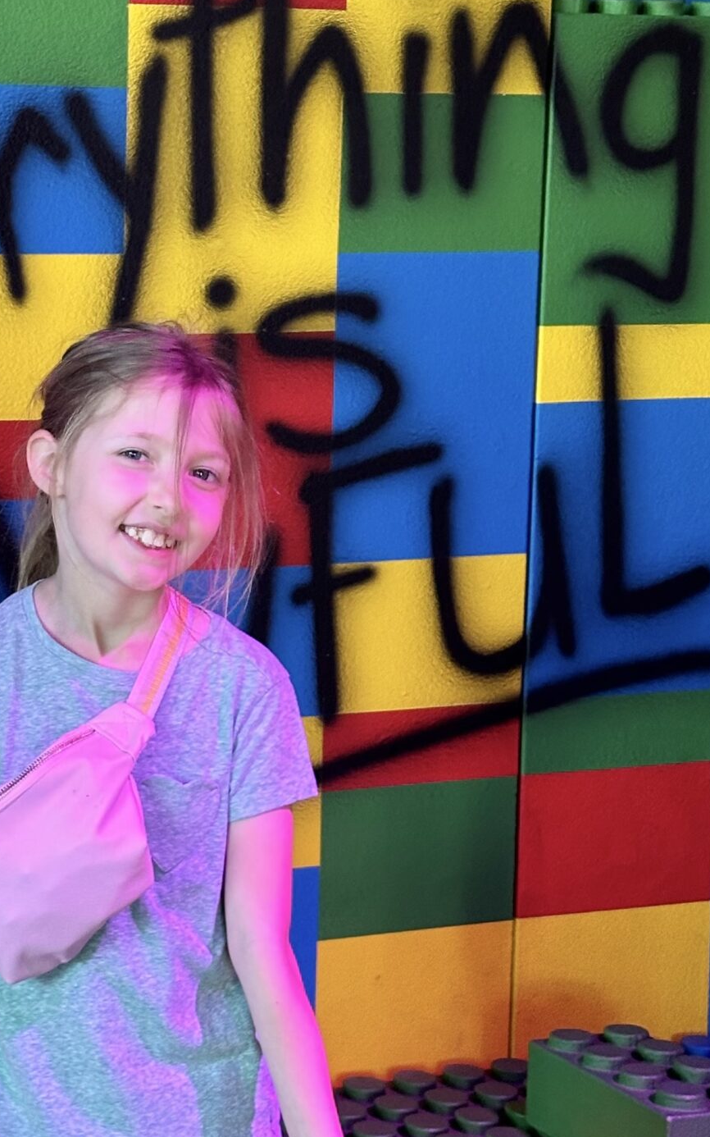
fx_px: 2911
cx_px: 27
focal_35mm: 94
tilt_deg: -7.0
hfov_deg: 13.7
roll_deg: -2.0
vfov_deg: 22.1
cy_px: 557
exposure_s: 1/39
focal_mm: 6.86
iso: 200
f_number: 1.78
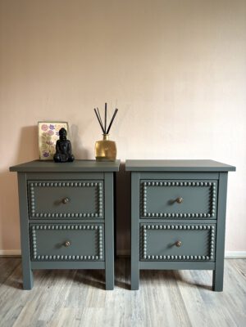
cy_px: 164
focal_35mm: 26
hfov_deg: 53.1
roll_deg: -0.8
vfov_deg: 67.3
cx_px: 123
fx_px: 246
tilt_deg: -6.6
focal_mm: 5.96
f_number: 1.6
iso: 160
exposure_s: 1/50
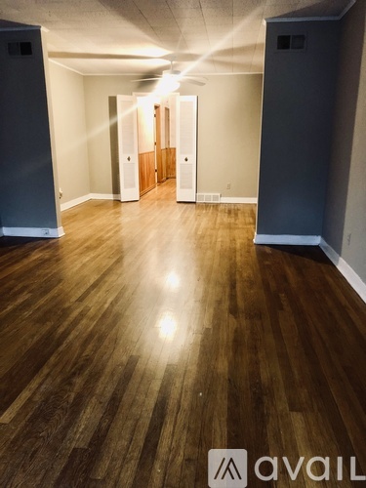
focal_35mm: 28
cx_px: 183
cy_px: 244
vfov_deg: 63.4
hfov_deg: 49.7
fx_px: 395
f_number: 1.8
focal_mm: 4
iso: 100
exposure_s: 1/4
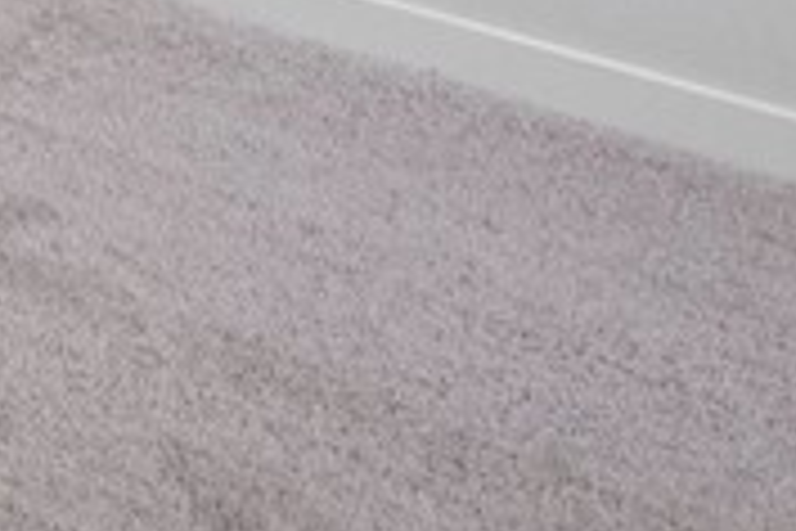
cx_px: -926
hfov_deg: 16.2
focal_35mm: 86
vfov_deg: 11.5
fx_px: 1901
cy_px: -918
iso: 400
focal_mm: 14
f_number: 8
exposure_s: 1/15
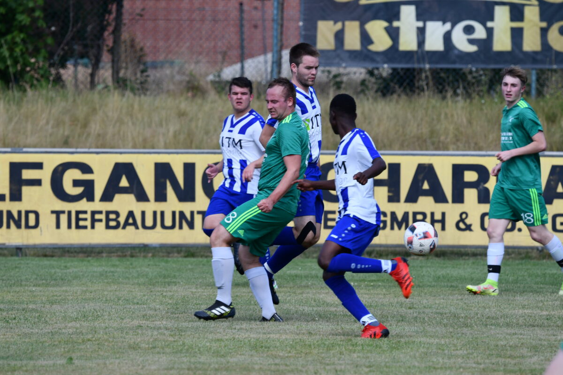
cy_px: 188
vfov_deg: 2.8
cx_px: 282
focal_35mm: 495
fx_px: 7741
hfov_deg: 4.2
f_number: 6.3
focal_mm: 330
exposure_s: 1/1600
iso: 400
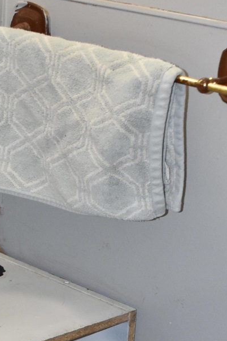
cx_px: -27
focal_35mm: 126
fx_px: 1192
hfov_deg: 10.7
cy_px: 283
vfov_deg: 16.1
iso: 1000
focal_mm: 22
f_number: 3.5
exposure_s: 1/60
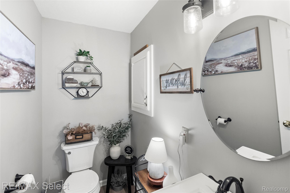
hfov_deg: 96.8
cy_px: 96
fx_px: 129
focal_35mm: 16
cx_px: 145
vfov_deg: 73.7
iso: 10000
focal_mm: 16
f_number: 5.6
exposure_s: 1/30
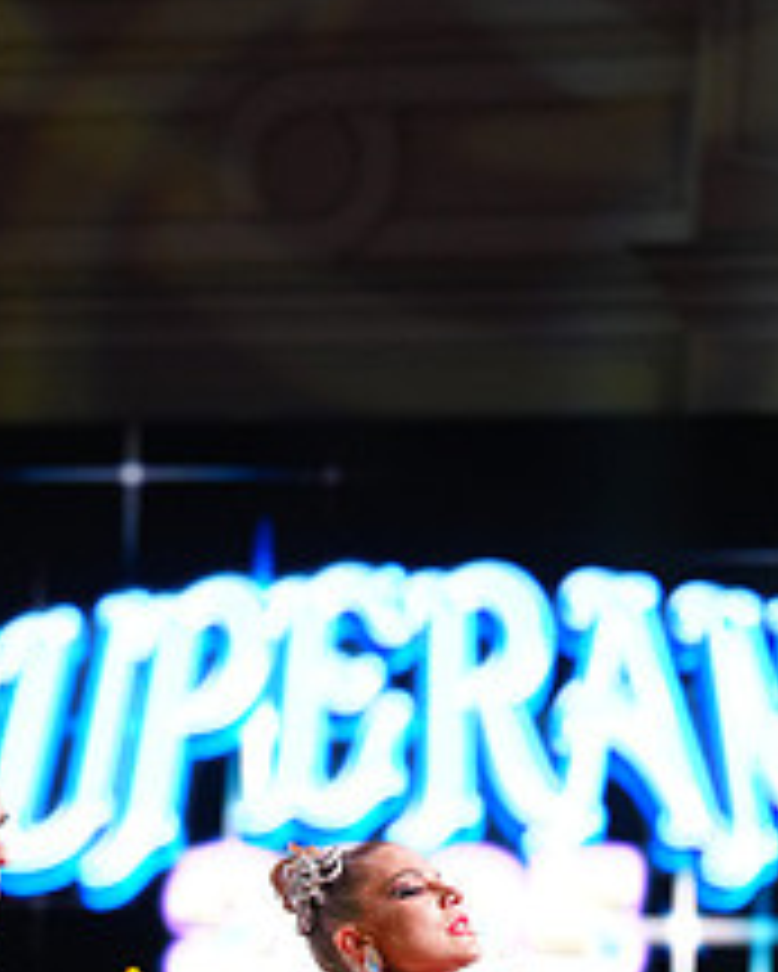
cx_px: 83
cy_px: 1278
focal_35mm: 265
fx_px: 7622
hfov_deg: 5.8
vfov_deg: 7.2
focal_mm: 105
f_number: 2.8
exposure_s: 1/400
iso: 1600
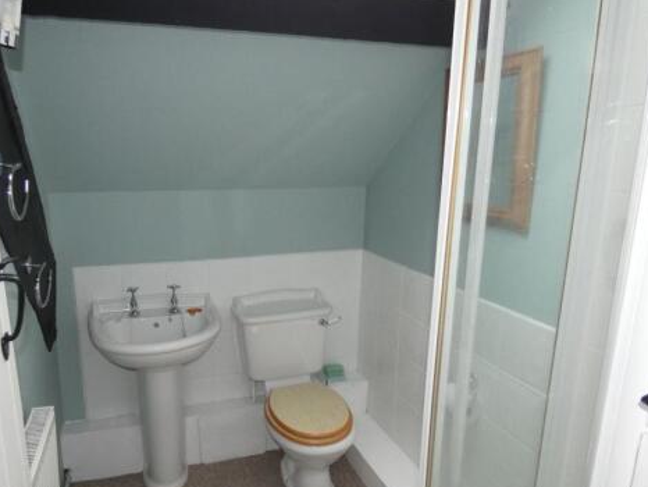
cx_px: 259
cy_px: 278
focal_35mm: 25
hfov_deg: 68.7
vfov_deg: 54.7
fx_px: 468
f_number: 2.8
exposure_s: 1/50
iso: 400
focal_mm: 3.6
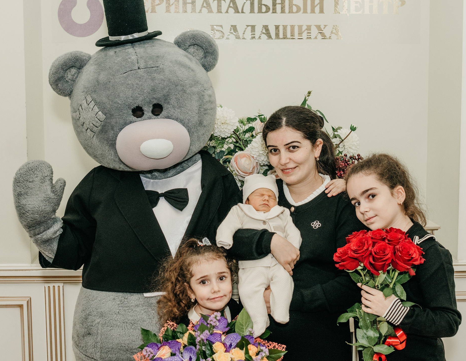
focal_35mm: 56
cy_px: 195
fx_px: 764
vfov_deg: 26.6
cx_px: 239
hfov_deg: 33.9
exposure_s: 1/160
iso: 320
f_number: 4.5
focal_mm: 28
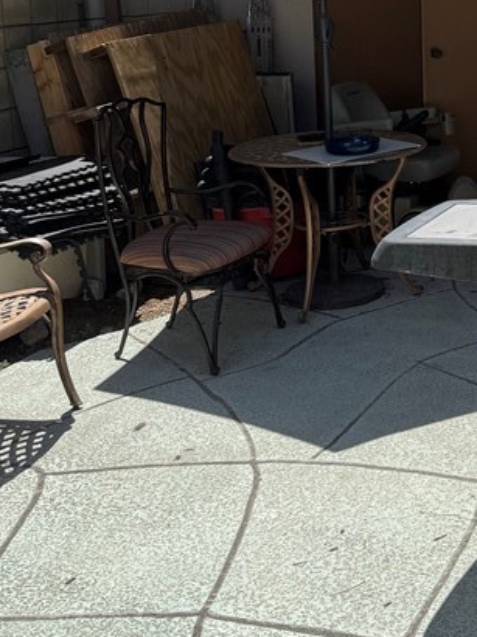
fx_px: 1104
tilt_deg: -9.4
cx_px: 576
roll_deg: +0.9
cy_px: 127
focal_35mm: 60
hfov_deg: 22.4
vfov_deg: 31.4
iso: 80
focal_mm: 6.76
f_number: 1.78
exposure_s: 1/5814
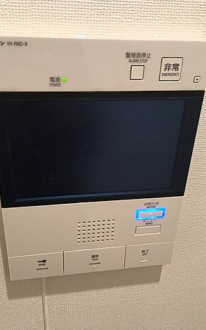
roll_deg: -0.9
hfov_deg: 40.5
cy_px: 164
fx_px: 279
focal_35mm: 31
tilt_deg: -27.1
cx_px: 94
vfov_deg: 61.3
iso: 80
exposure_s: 1/30
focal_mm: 4.15
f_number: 2.2
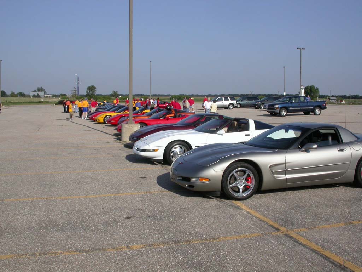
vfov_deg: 37.7
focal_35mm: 38
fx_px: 397
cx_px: 181
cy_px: 136
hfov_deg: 49.0
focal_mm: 7.85
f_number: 7.5
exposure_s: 1/485
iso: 100
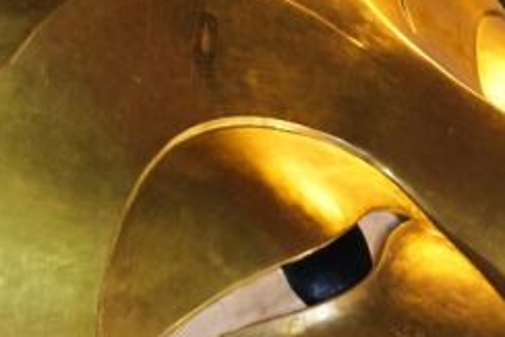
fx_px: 3116
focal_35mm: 222
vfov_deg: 6.1
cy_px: 580
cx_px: 240
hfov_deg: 9.3
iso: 320
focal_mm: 35
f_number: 1.8
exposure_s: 1/140
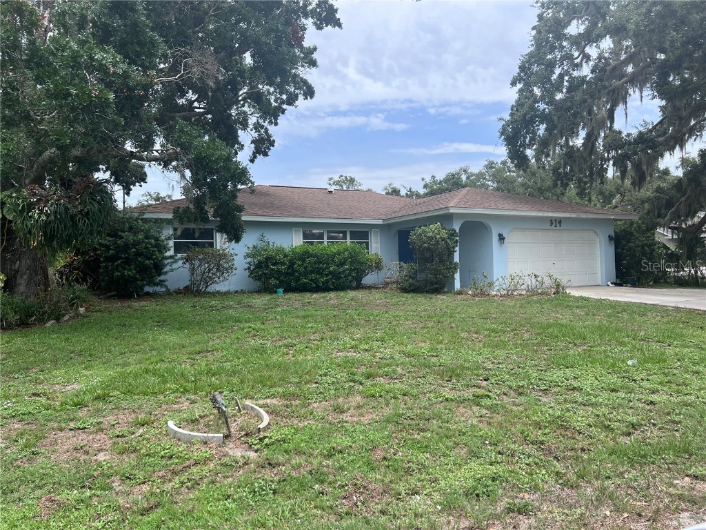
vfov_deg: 53.1
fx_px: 530
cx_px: 353
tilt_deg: +0.6
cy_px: 265
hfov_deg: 67.3
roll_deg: +1.3
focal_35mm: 26
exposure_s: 1/3460
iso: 50
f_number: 1.5
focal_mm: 5.7
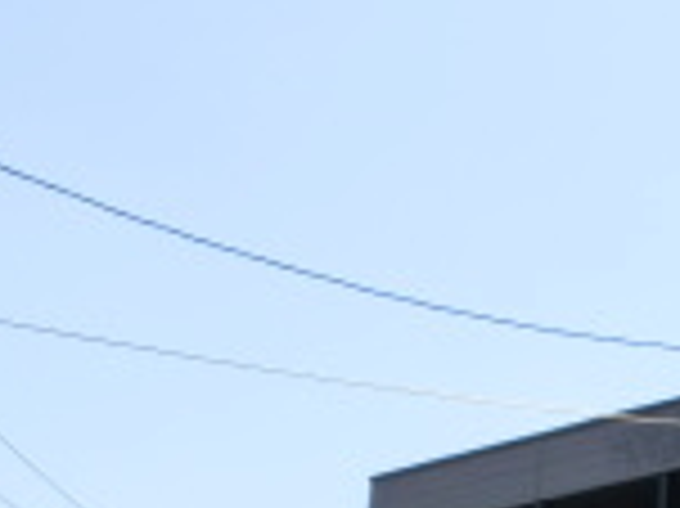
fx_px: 2002
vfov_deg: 13.8
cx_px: 1130
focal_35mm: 102
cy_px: 701
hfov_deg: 16.8
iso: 80
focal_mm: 4.24
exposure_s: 1/800
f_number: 3
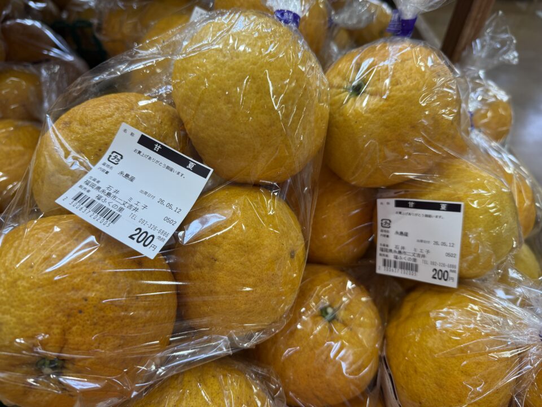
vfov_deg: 56.8
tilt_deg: -46.4
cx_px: 271
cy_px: 204
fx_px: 376
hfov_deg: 71.6
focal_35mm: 24
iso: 100
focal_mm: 6.76
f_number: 1.78
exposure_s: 1/120
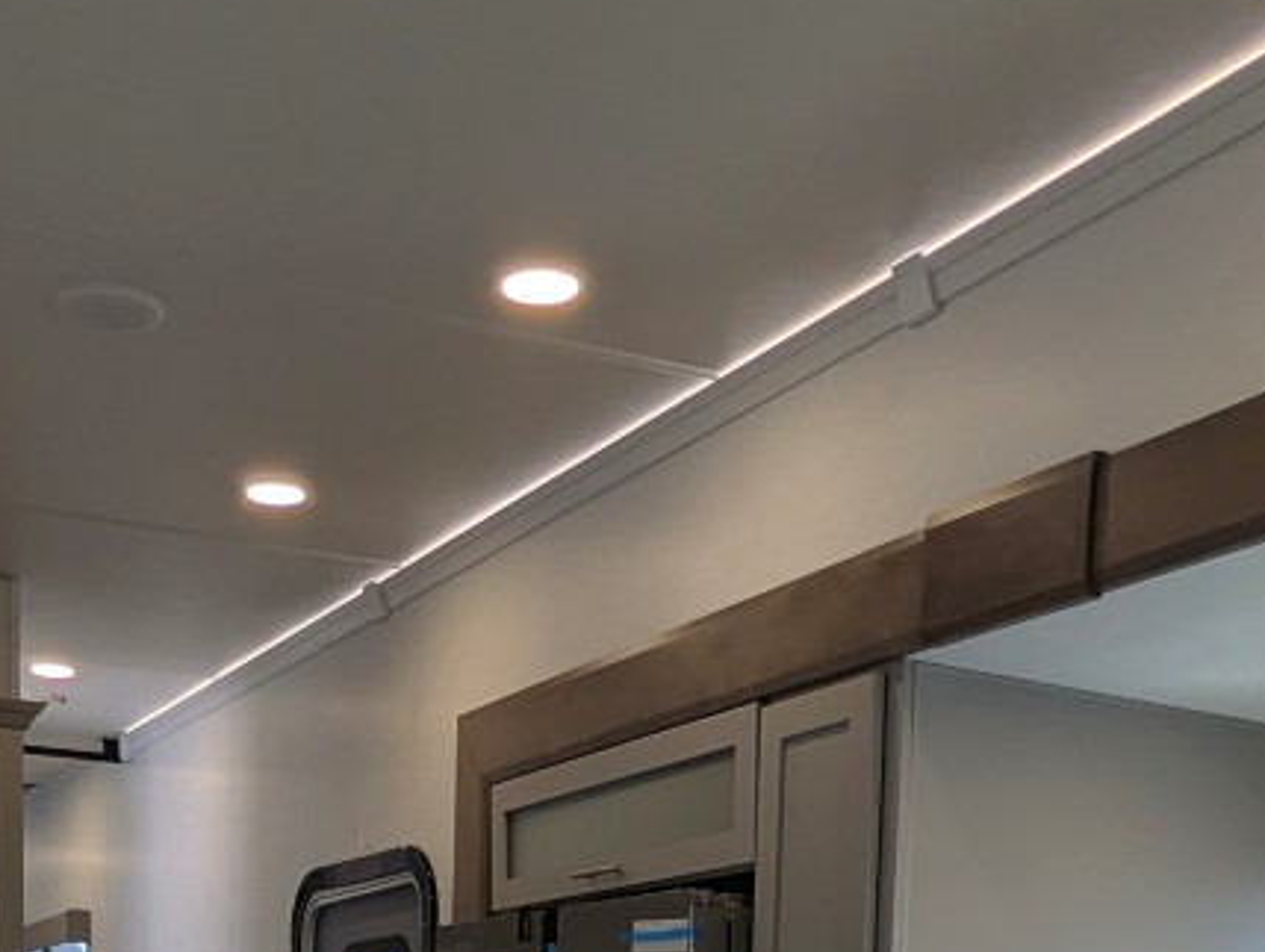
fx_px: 1903
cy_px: 1315
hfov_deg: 36.6
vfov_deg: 23.9
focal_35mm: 52
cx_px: 488
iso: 42
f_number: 2.2
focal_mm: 2.35
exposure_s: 1/133
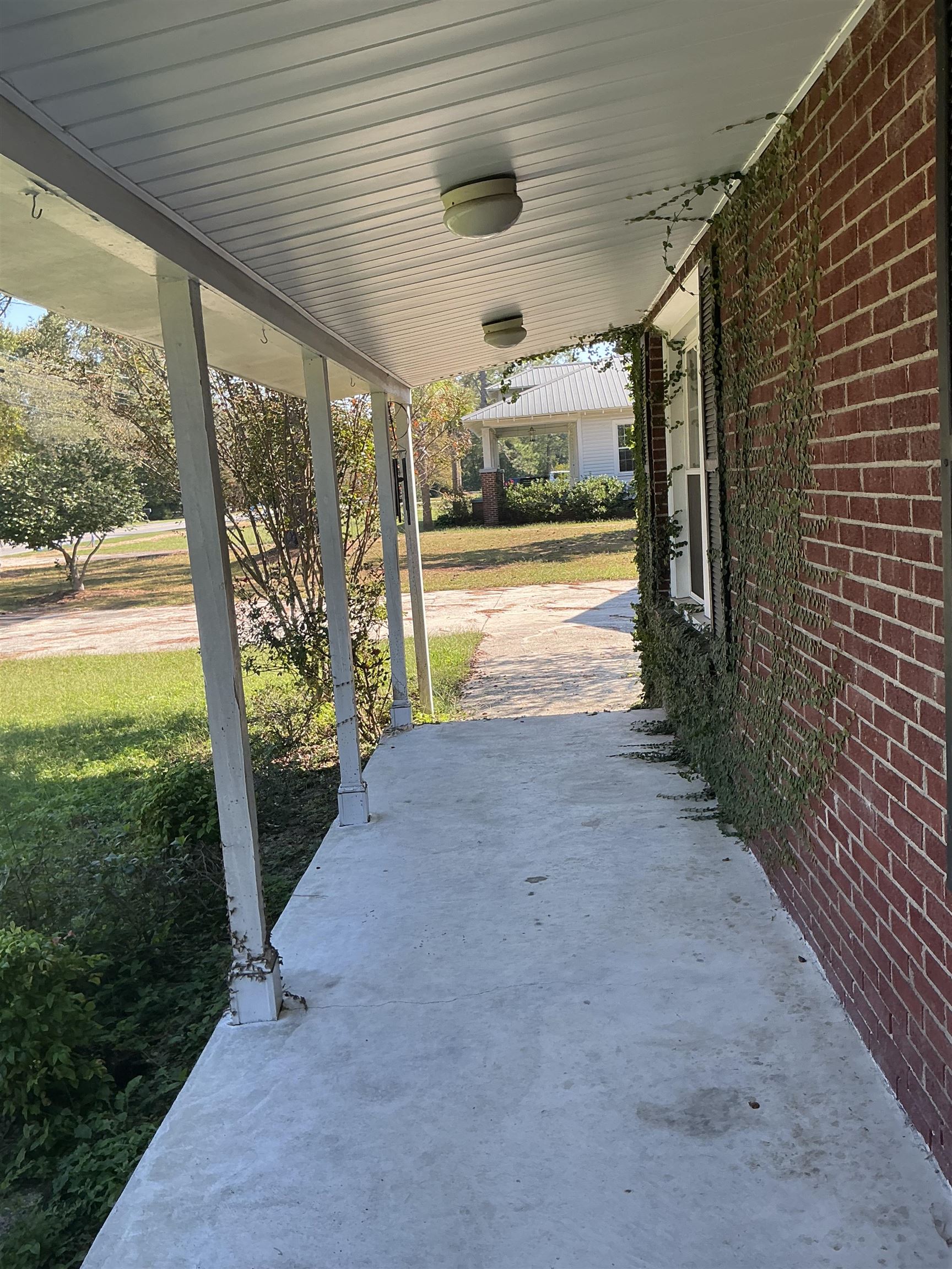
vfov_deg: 63.4
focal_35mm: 28
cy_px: 634
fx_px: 1027
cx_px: 476
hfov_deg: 49.7
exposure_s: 1/268
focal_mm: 3
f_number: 1.8
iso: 25
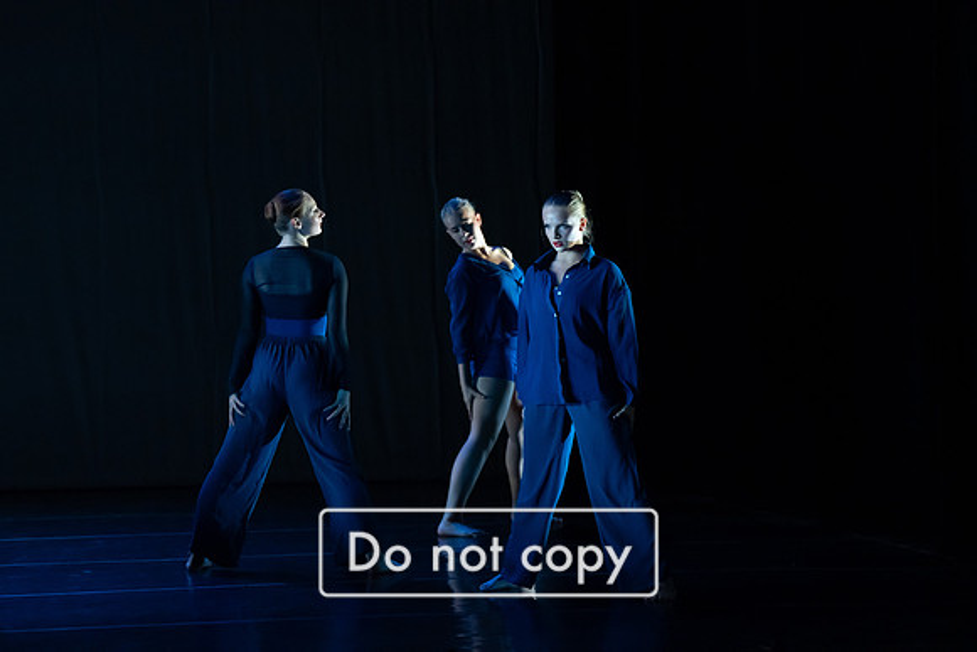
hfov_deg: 16.8
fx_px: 3312
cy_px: 326
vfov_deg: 11.2
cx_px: 488
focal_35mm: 122
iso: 4000
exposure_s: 1/250
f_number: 4.5
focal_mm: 122
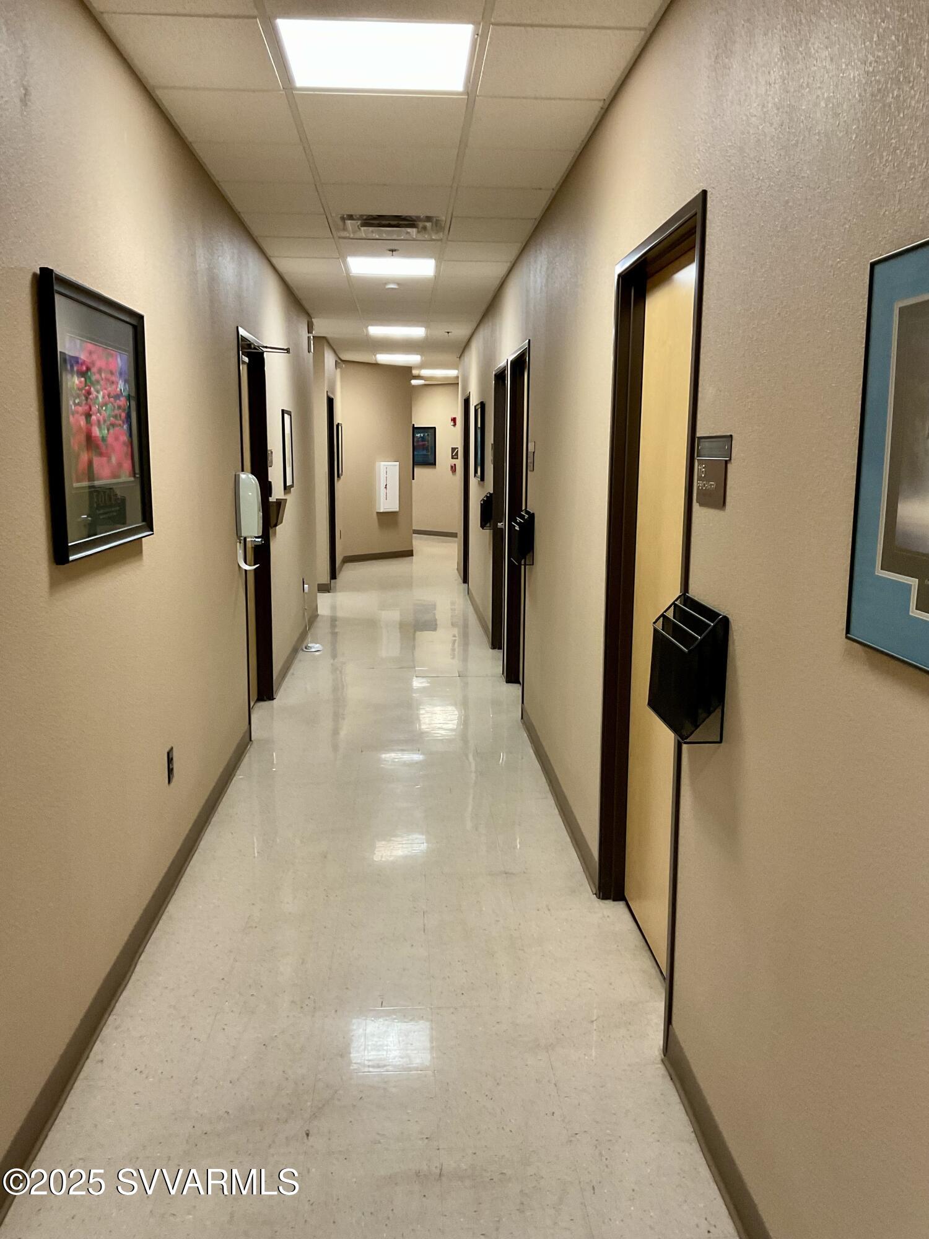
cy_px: 620
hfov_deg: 48.2
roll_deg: -0.4
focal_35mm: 29
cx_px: 464
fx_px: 1038
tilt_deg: -9.1
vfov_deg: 61.7
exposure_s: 1/60
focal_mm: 3
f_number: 1.8
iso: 100
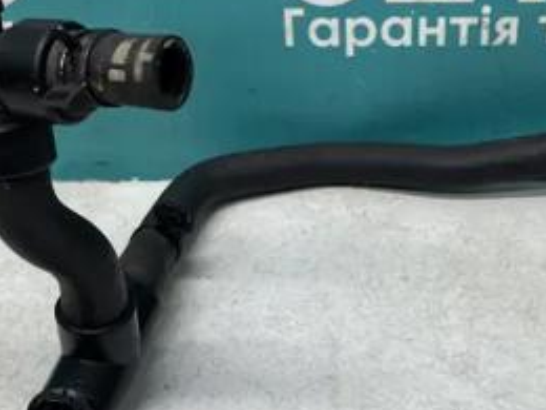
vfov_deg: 22.9
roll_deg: +2.6
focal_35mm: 64
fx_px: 1009
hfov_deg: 30.1
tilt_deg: -32.8
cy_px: 240
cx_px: 349
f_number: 1.6
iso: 80
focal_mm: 4.2
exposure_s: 1/100
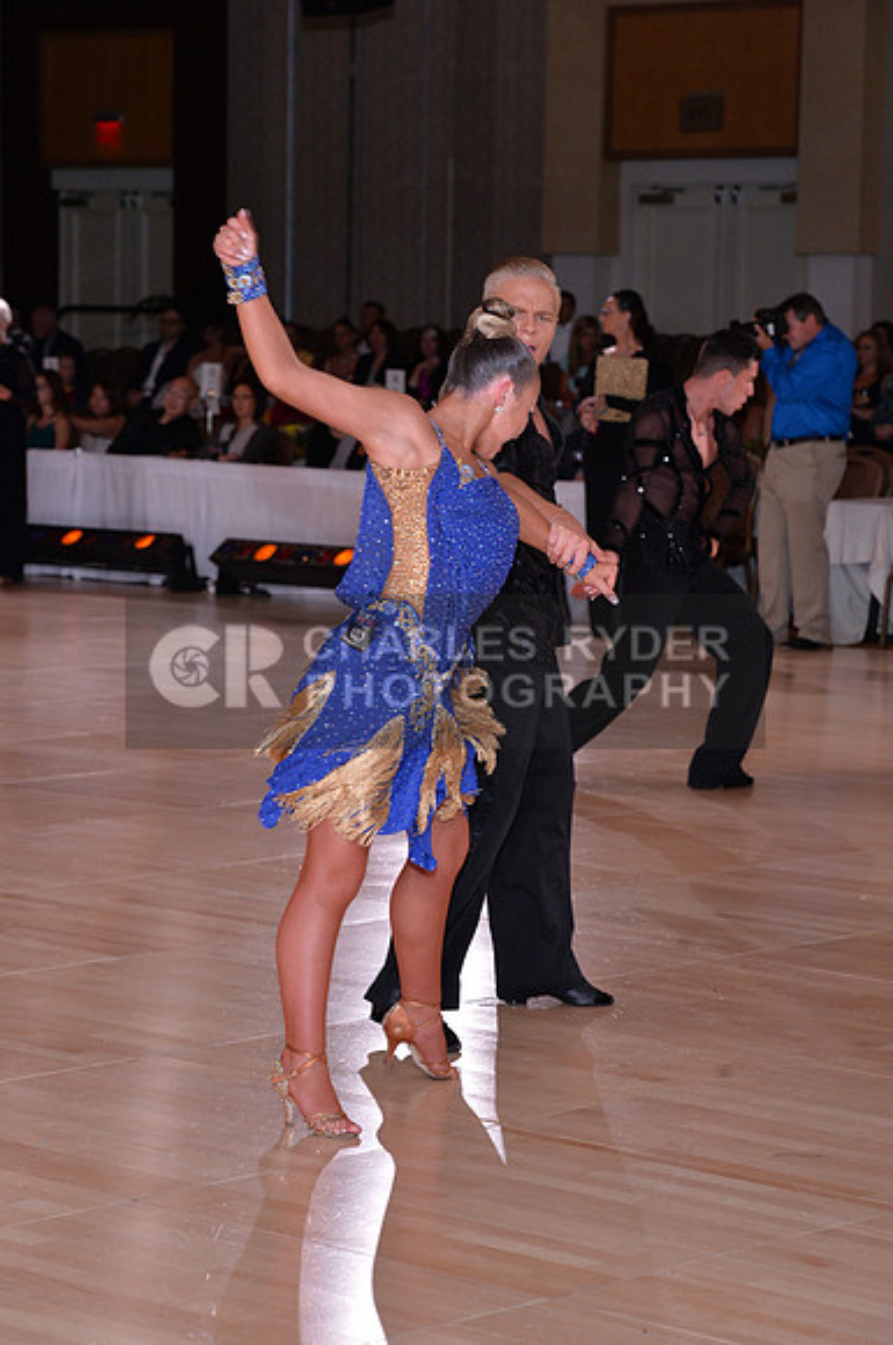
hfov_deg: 12.2
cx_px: 446
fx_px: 4180
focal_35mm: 112
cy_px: 672
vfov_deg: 18.3
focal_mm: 112
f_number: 6.3
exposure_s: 1/250
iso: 2000
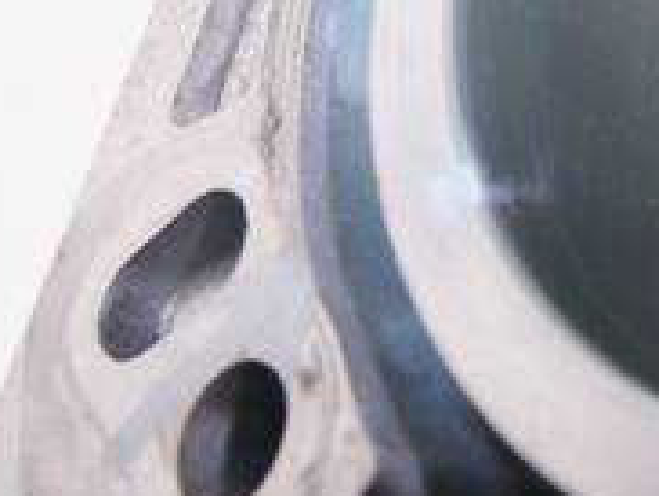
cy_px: -105
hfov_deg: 22.5
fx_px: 1506
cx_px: 815
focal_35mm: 79
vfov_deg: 17.8
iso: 500
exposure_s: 1/60
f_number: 3.7
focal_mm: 15
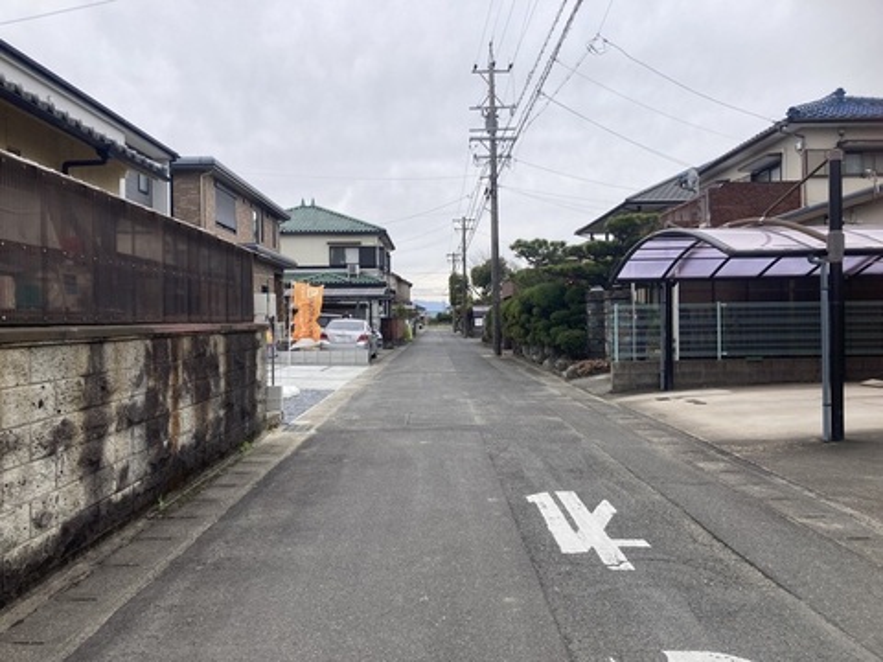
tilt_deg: +0.1
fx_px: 714
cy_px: 331
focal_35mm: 28
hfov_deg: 63.4
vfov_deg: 49.7
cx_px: 442
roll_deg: +0.9
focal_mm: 3.99
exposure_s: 1/1453
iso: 20
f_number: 1.8
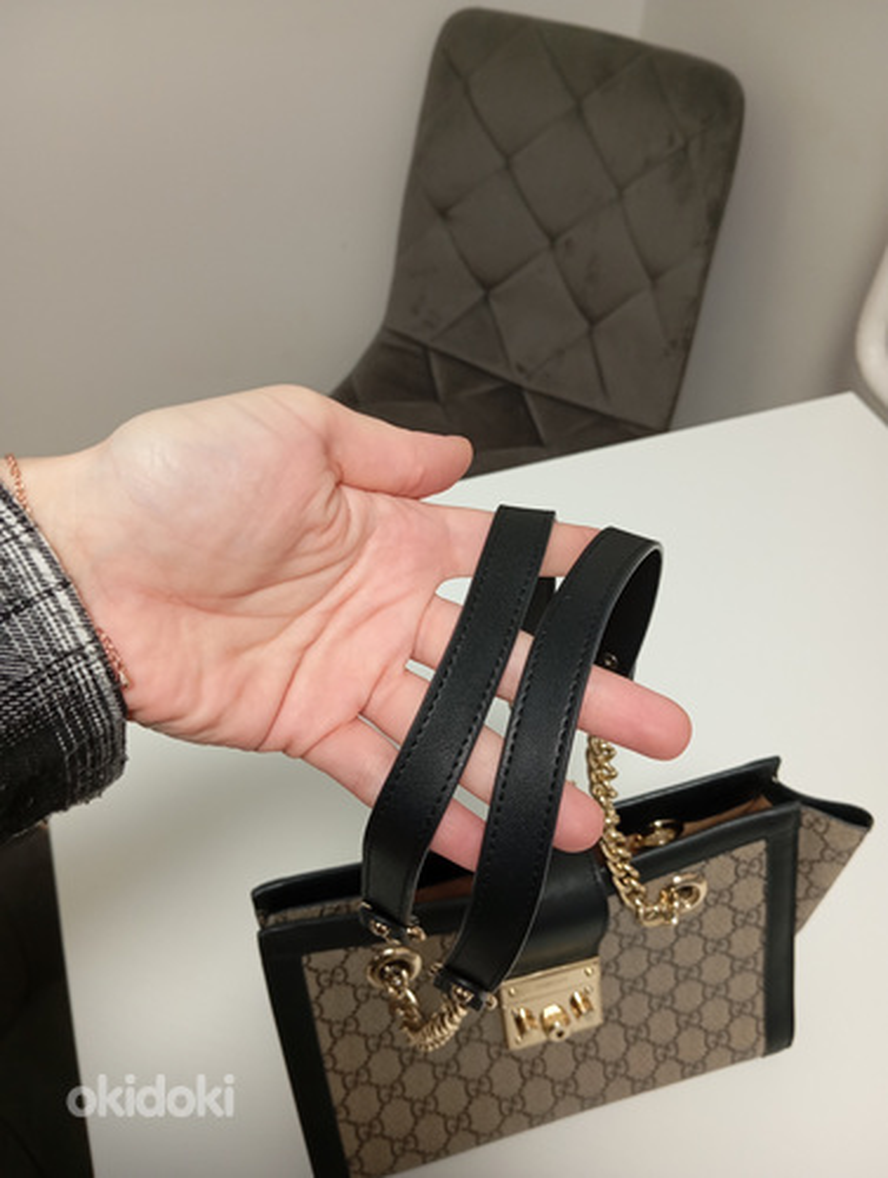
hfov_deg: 49.9
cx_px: 444
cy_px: 589
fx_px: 954
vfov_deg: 63.3
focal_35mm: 28
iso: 977
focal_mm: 4.22
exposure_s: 1/33.3
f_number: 1.8
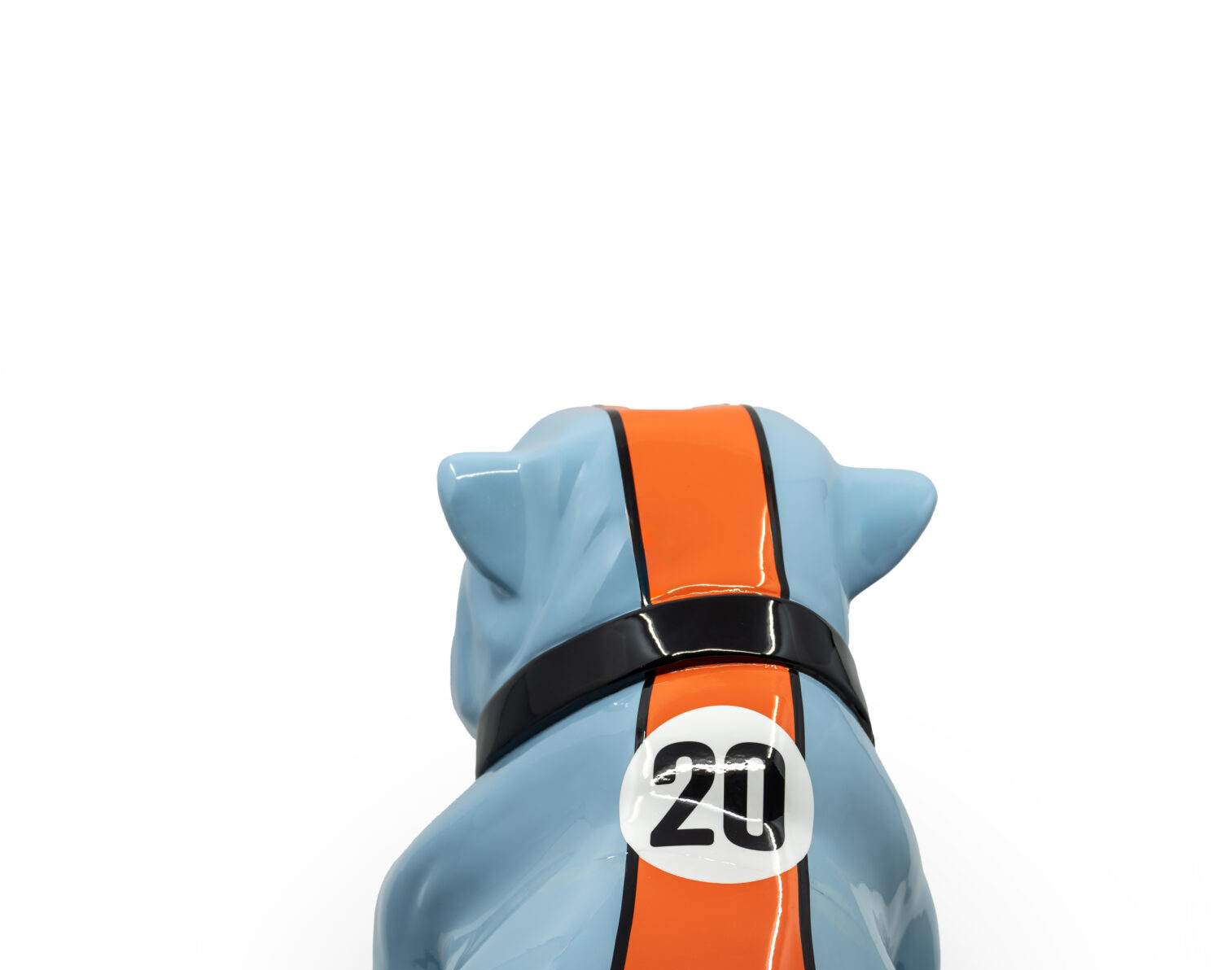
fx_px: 1795
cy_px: 843
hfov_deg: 37.3
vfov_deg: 29.2
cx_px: 663
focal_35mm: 50
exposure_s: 1/100
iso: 125
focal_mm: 31
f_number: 5
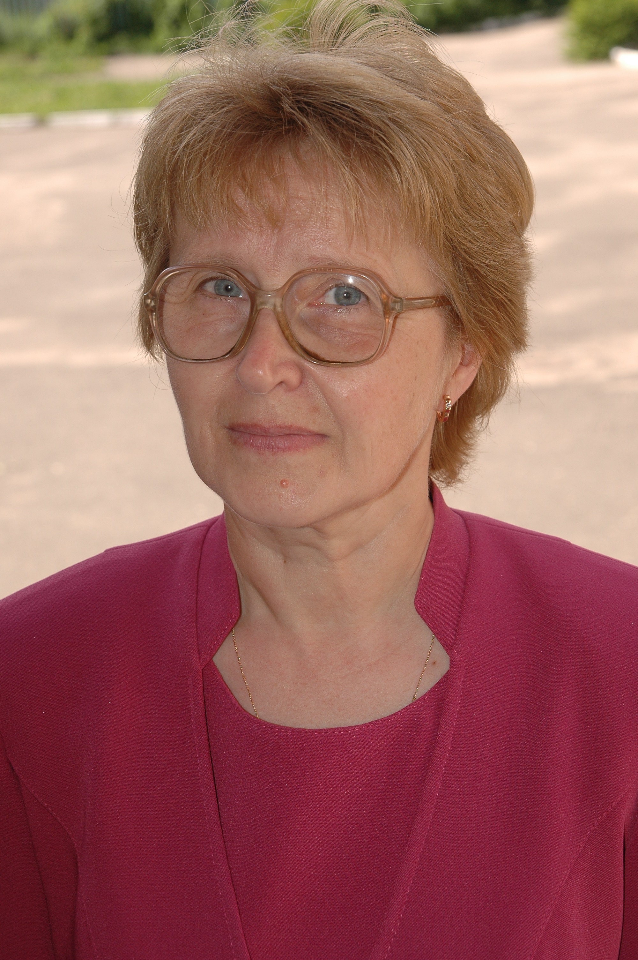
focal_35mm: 75
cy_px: 480
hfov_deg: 18.1
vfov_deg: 27.0
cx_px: 319
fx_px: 1997
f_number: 6.3
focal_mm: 50
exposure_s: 1/500
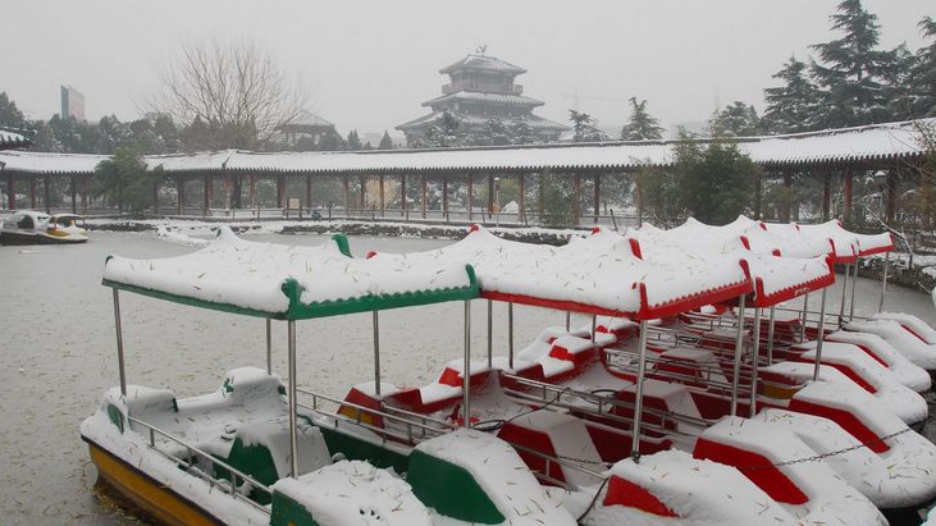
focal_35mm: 31
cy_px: 256
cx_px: 484
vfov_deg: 37.8
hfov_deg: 62.6
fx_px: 769
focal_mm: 18
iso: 250
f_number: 5.6
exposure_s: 1/640
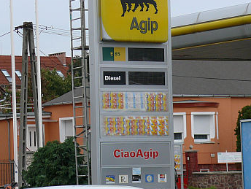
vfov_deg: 6.9
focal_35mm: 217
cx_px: 163
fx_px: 1576
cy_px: 89
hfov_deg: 9.1
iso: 100
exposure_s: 1/320
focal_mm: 19.6
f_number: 3.2
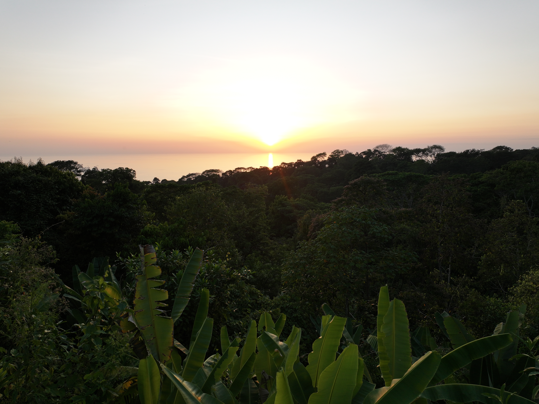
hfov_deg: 71.6
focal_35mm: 24
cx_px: 270
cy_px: 202
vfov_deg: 56.8
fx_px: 374
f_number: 2.8
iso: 100
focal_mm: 12.29
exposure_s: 1/240
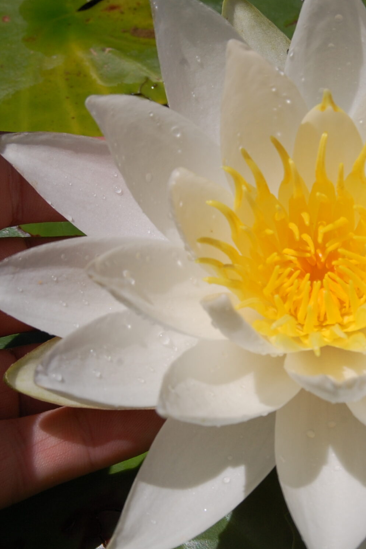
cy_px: 260
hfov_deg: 13.9
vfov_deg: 20.8
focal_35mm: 98
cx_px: 283
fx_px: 1494
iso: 200
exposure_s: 1/640
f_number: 13
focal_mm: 38
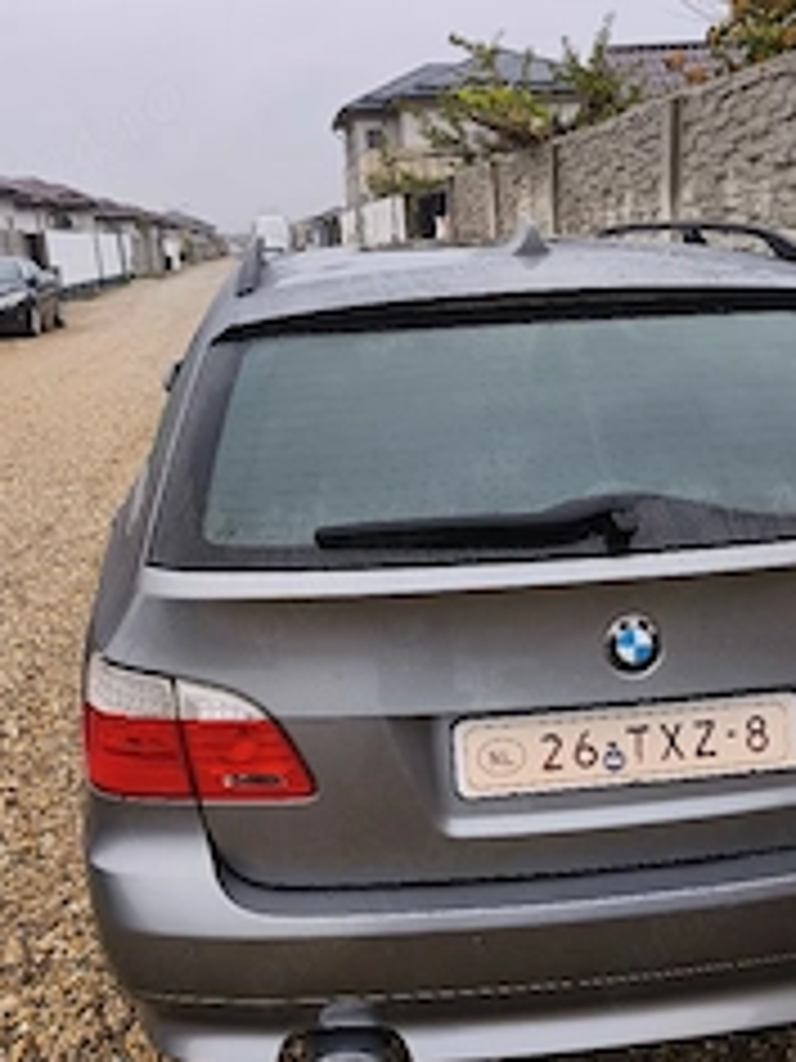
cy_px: 594
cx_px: 477
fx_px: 1196
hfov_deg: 36.7
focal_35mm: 39
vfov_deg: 47.8
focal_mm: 5.35
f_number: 1.7
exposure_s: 1/312
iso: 80
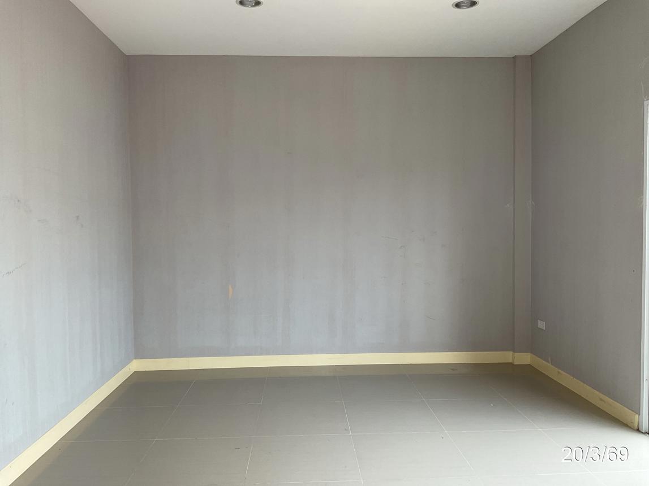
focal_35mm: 29
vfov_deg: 48.2
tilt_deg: -2.1
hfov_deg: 61.7
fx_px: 544
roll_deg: +0.6
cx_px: 324
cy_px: 243
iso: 32
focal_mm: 3
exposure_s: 1/100
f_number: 1.8
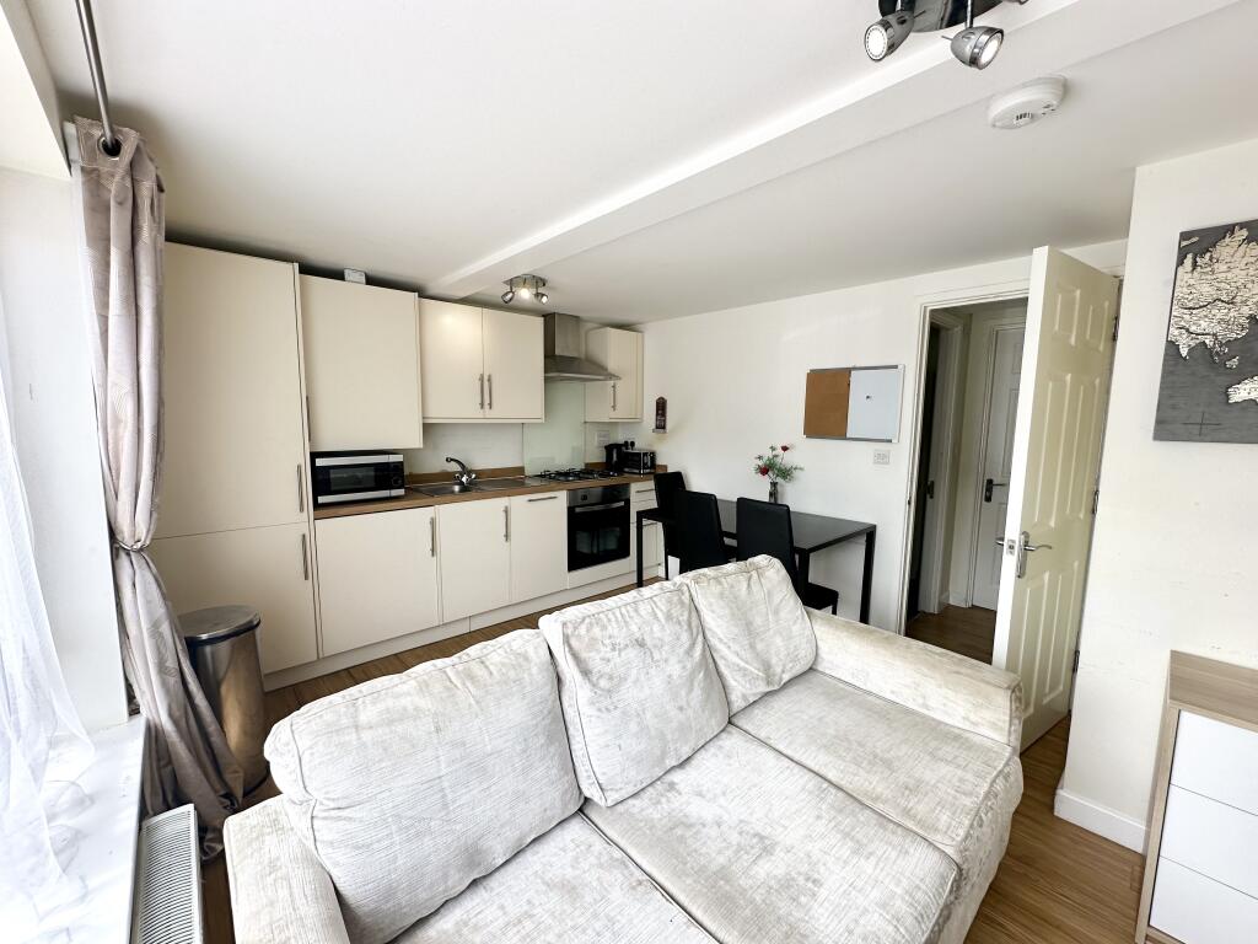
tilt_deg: -6.3
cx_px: 629
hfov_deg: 102.1
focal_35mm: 14
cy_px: 472
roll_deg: -0.9
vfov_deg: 85.7
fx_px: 509
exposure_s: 1/122
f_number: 2.2
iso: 40
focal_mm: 2.22
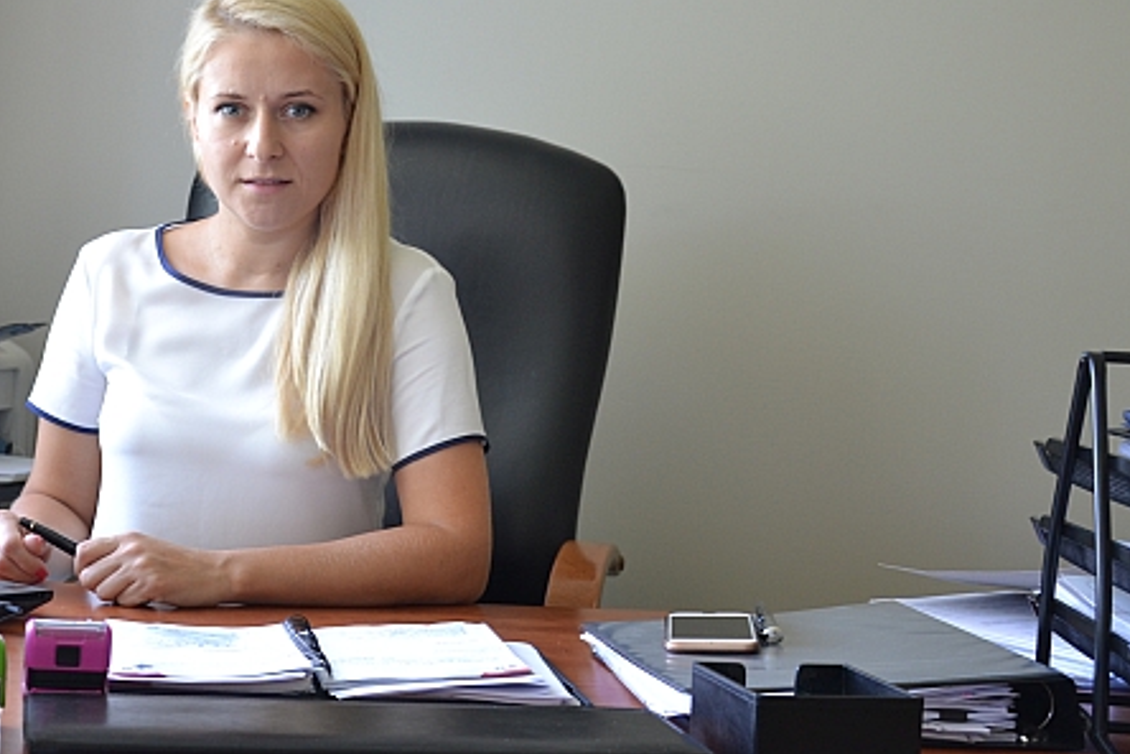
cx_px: 295
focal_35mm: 71
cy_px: 355
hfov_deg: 28.1
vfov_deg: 19.2
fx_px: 2228
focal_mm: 30
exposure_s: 1/40
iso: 400
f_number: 5
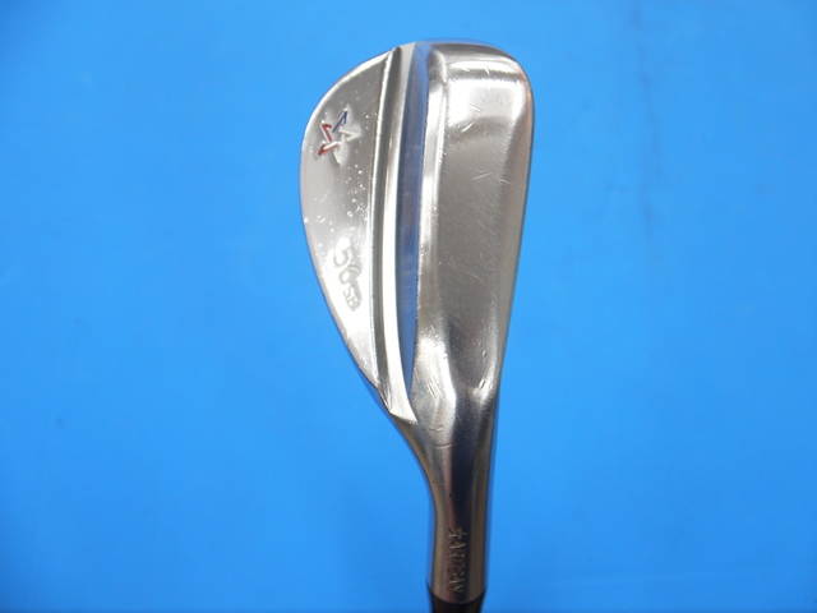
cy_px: 306
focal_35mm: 84
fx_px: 1983
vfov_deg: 17.6
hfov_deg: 23.3
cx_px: 408
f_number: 5.6
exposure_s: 1/80
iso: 500
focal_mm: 42
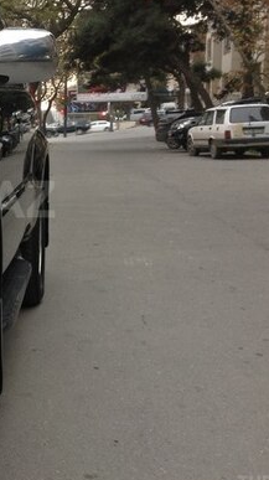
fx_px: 826
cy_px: 199
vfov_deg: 32.3
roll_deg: -0.4
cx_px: -72
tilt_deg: -6.1
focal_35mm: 65
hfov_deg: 17.4
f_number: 2.4
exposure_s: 1/30
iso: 50
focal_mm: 4.28
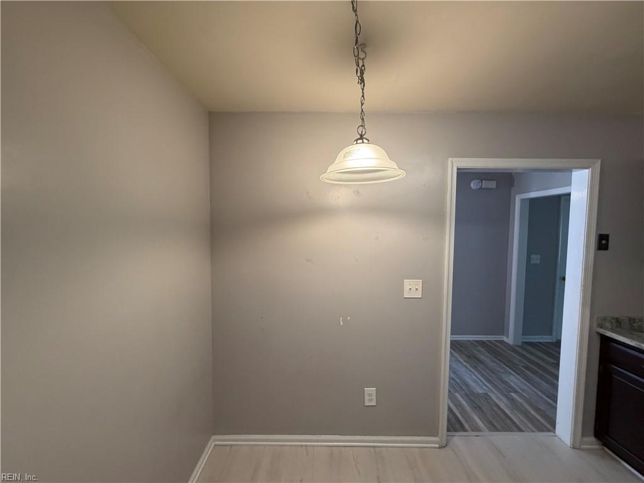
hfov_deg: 102.1
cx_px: 322
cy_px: 242
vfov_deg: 85.7
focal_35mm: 14
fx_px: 260
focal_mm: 2.22
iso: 320
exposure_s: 1/60
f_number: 2.2
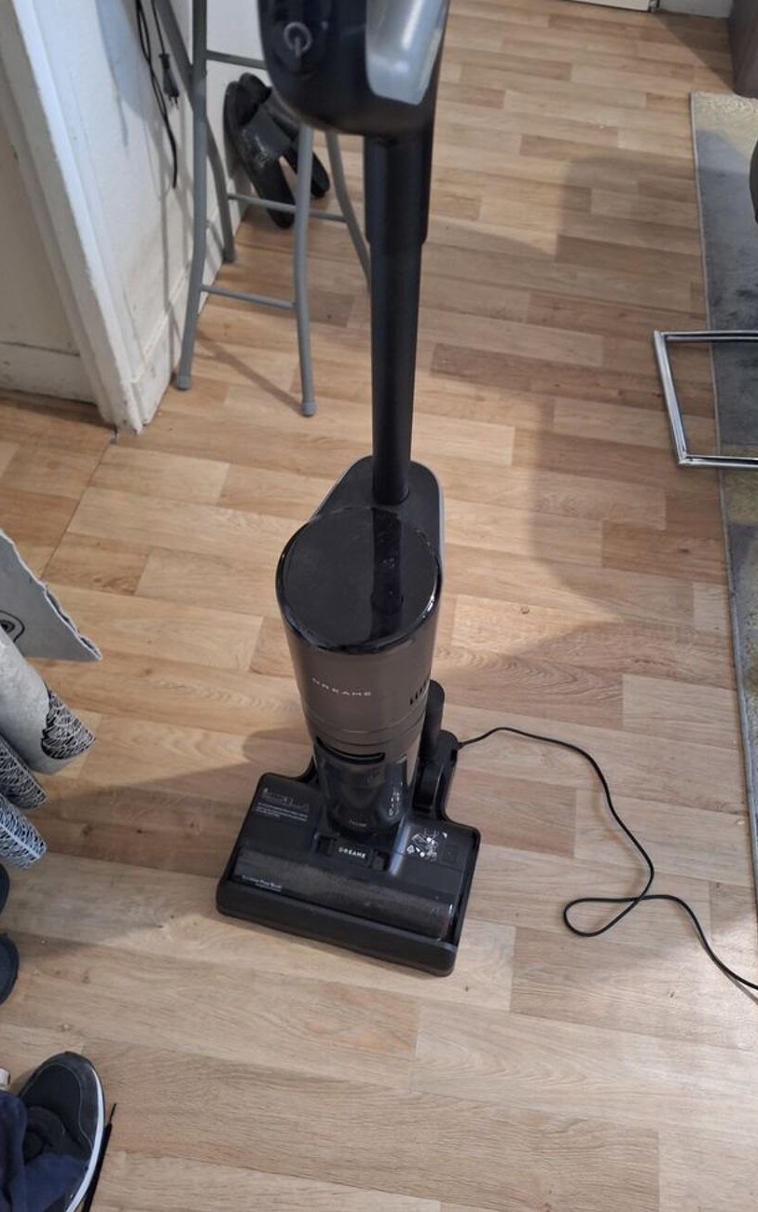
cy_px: 592
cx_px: 427
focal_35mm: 25
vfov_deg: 72.5
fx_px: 826
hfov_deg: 49.2
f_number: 1.8
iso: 500
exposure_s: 1/20
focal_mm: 5.54
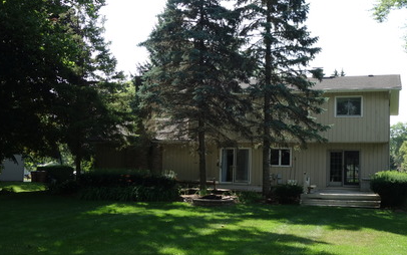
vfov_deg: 28.6
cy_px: 145
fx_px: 499
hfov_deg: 44.1
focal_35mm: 45
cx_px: 246
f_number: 5.6
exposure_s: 1/160
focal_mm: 10.4
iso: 125
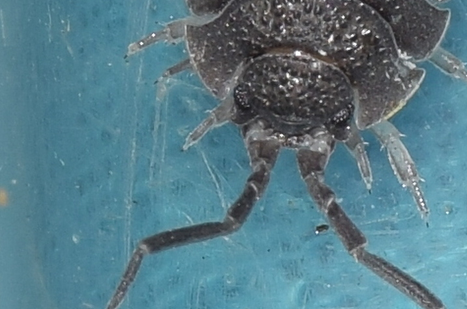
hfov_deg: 7.3
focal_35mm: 283
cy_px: 159
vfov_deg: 4.8
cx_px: 294
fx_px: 3664
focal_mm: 140
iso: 100
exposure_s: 1/160
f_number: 13
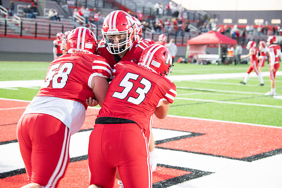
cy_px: 94
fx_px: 705
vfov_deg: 15.2
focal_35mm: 90
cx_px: 141
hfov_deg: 22.6
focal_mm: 90
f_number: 5.6
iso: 8000
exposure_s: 1/160
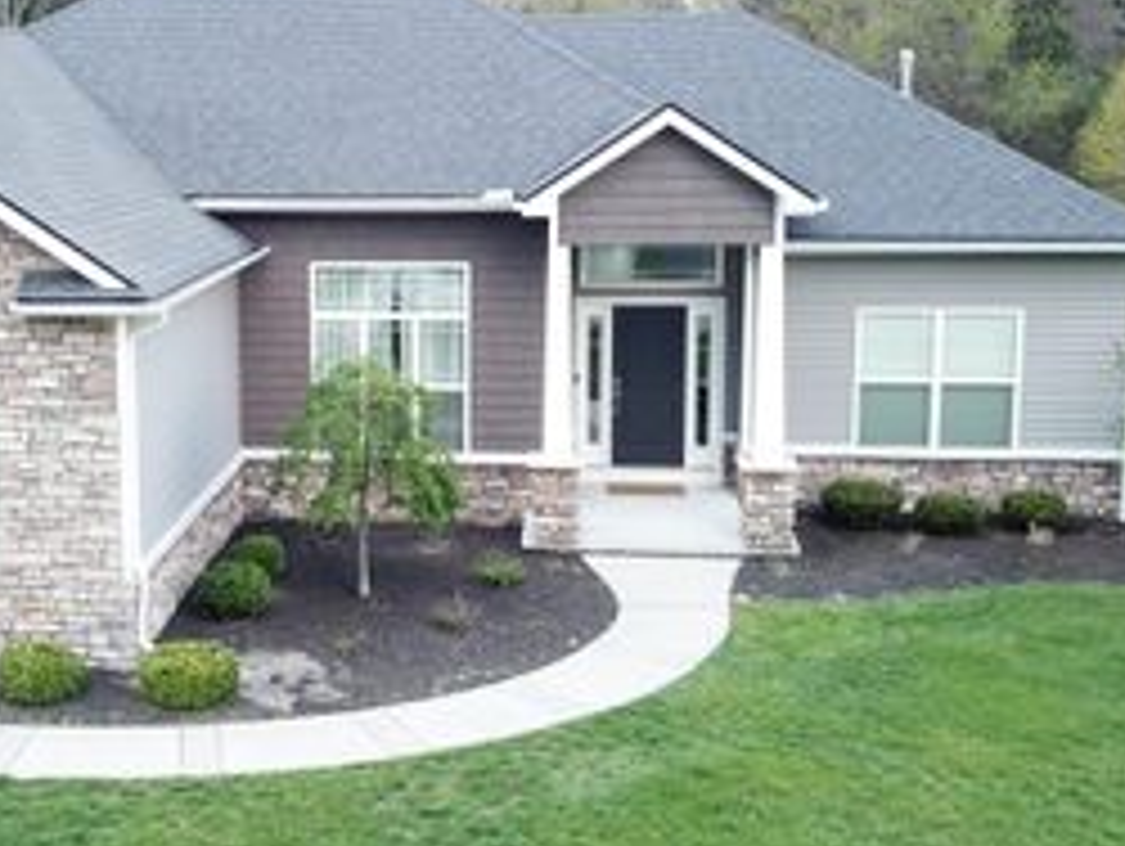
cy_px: 349
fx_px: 1692
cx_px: 351
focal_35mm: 52
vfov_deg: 28.0
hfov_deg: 36.3
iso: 137
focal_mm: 4.73
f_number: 2.2
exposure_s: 1/100
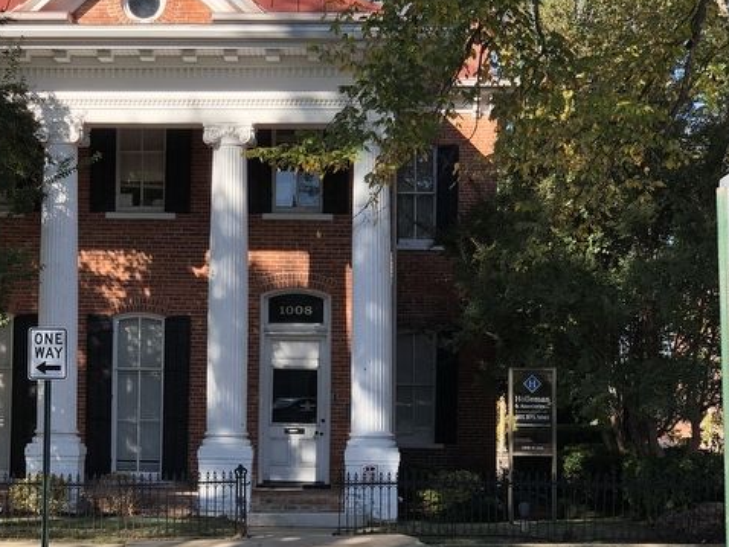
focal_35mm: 87
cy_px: 254
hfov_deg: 22.4
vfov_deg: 17.0
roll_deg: -0.8
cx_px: 227
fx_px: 1833
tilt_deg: +5.0
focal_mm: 6
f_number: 2.4
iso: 16
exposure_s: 1/344
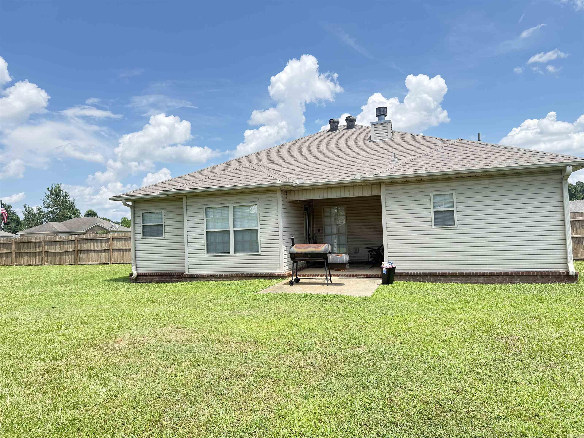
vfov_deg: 56.8
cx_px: 292
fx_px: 405
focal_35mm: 24
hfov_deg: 71.6
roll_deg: +1.8
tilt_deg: +2.8
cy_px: 219
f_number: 1.78
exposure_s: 1/1812
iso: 100
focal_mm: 6.76
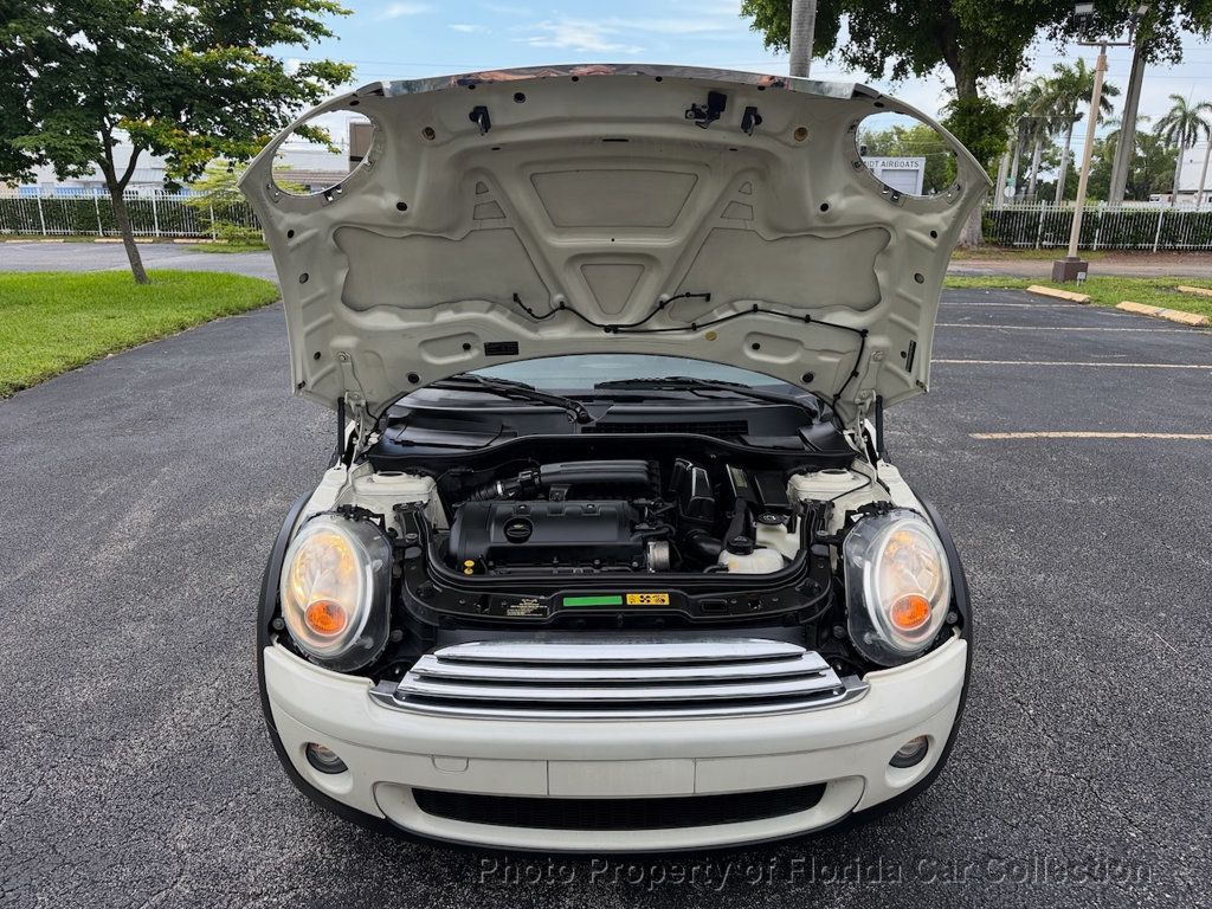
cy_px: 454
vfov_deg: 56.8
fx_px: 840
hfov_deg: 71.6
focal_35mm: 24
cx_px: 606
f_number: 1.78
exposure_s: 1/1211
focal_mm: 6.76
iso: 100
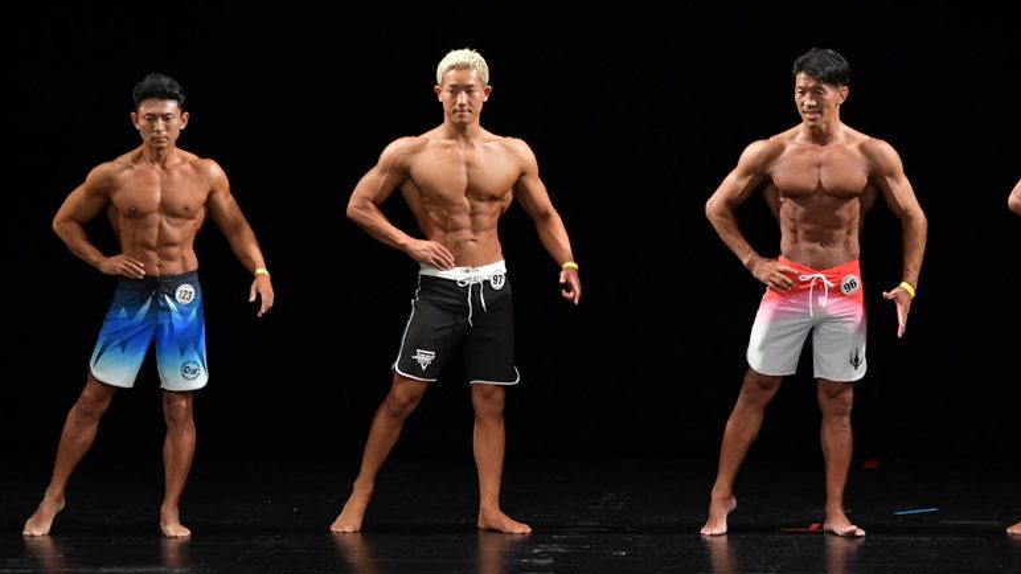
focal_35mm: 268
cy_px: 284
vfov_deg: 4.5
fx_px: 7255
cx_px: 510
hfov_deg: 8.1
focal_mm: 170
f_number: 5.6
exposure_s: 1/400
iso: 3200
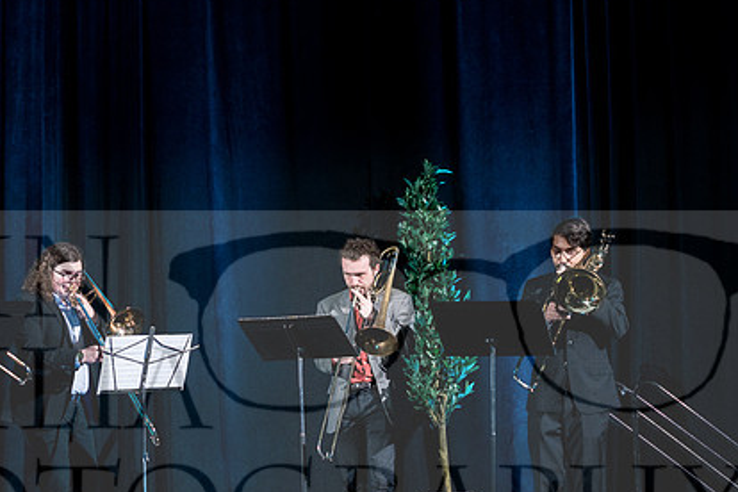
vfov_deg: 14.0
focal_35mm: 98
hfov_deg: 20.8
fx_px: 2009
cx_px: 260
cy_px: 290
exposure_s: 1/100
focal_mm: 70
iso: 3200
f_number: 3.5
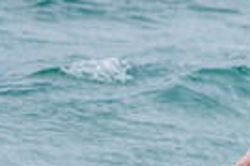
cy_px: 238
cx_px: 307
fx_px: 18422
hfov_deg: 0.8
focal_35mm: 2656
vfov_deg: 0.5
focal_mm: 500
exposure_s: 1/2000
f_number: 5.6
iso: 720
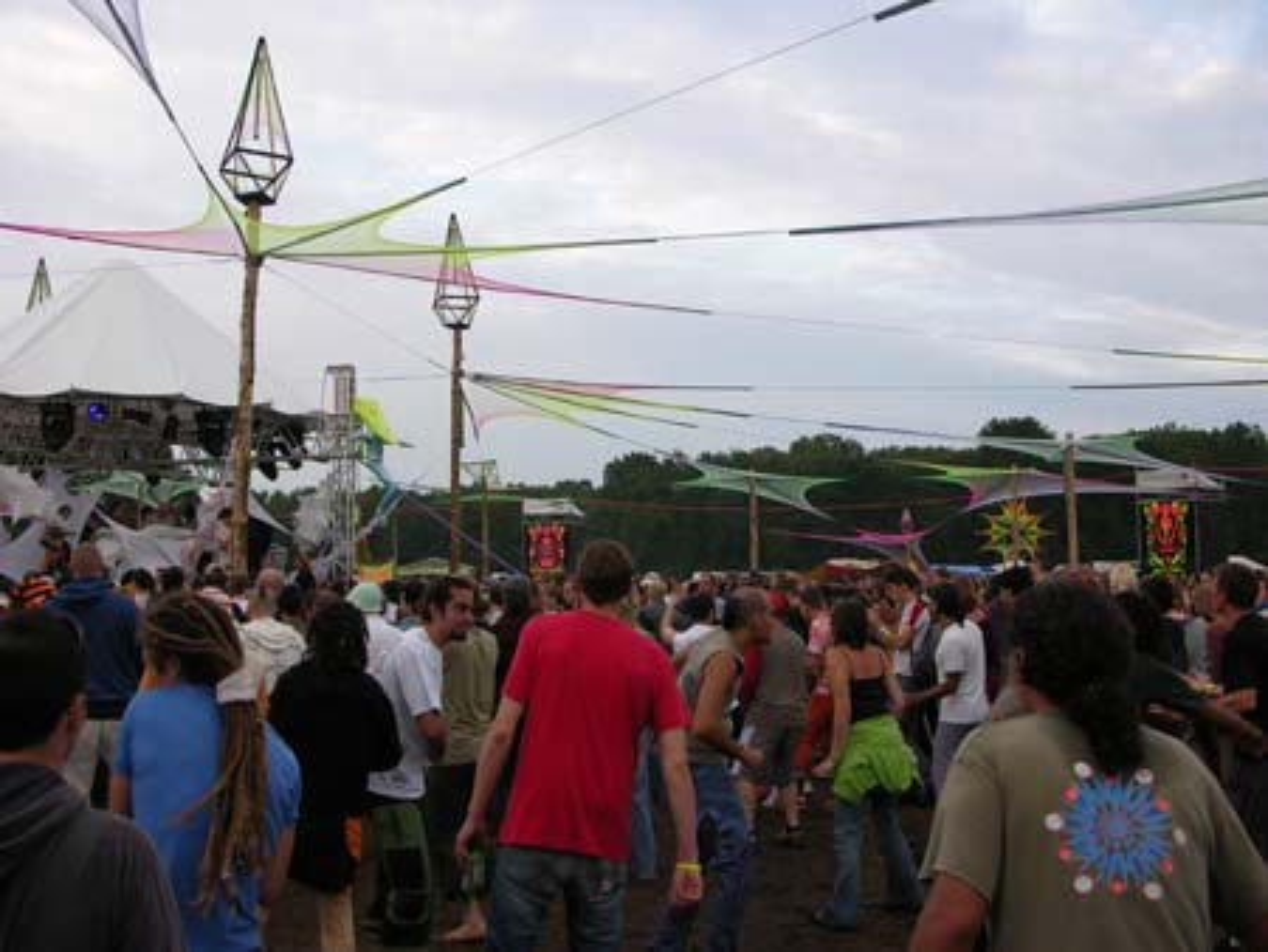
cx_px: 634
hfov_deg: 52.6
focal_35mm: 35
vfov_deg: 40.7
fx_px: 1283
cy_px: 476
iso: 50
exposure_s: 1/68.5
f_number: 3.5
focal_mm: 8.9
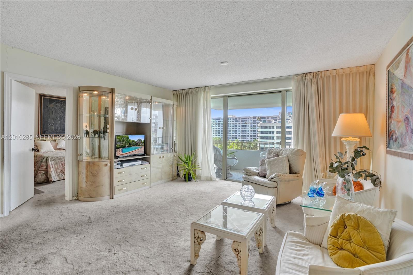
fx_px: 184
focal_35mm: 16
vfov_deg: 73.7
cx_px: 206
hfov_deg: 96.7
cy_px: 138
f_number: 5.6
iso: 1000
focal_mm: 16
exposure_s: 1/320
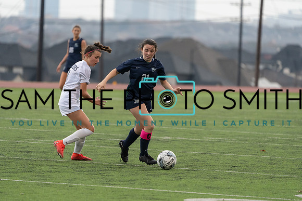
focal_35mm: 345
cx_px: 151
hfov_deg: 6.0
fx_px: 2895
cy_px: 100
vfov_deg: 4.0
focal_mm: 345
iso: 3200
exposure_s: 1/1250
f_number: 5.6
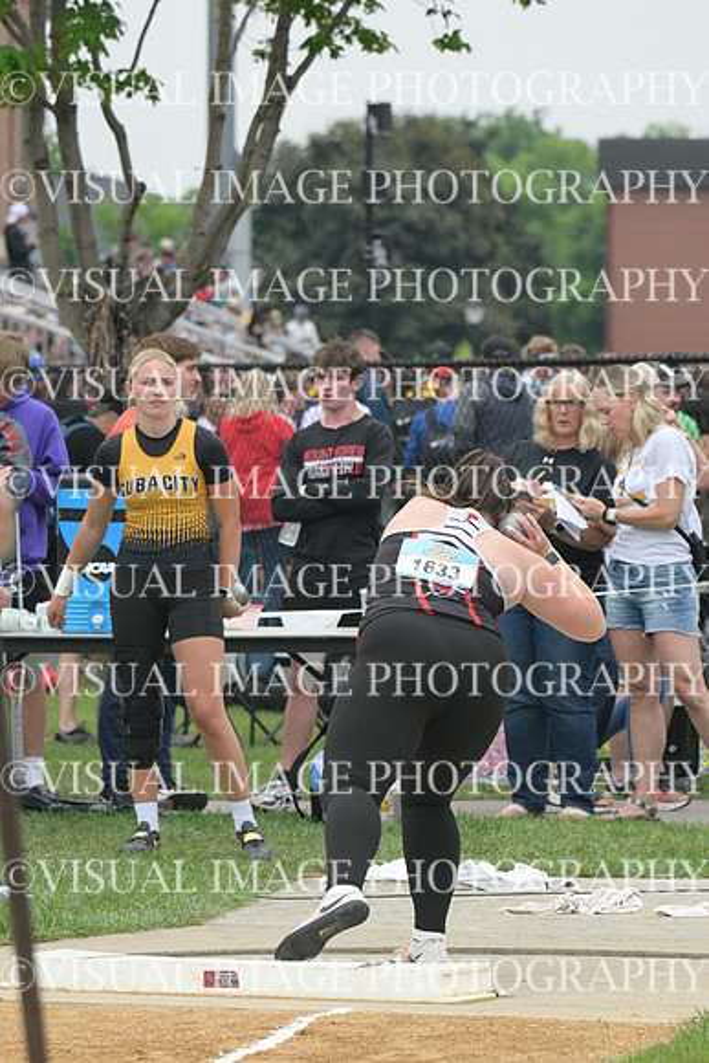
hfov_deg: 5.1
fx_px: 7971
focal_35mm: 270
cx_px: 354
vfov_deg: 7.6
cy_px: 532
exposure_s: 1/2000
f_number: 7.1
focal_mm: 180
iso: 1600
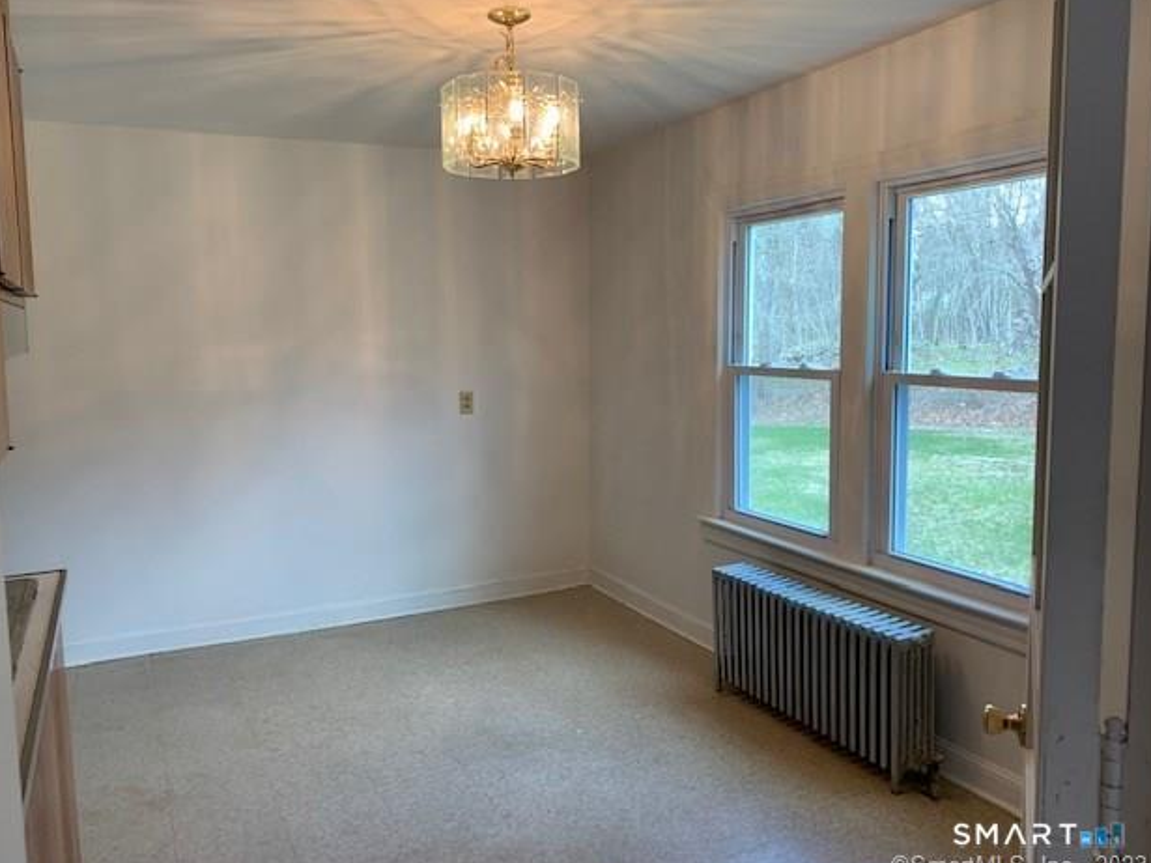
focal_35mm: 27
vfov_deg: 51.4
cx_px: 562
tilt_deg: -3.0
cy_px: 435
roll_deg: +1.1
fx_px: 898
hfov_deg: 65.3
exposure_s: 1/120
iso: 50
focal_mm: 4.25
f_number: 1.8
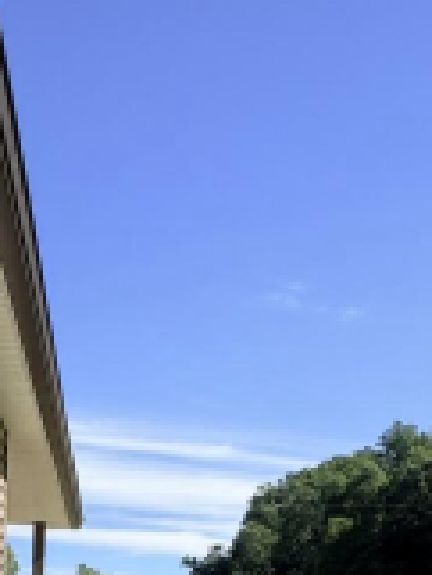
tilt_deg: -1.1
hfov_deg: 24.9
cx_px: 96
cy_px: 695
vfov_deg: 28.7
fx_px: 964
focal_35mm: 58
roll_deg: -1.8
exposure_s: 1/1832
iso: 50
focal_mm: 2.22
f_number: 2.2
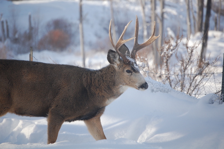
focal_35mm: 232
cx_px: 112
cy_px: 74
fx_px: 1445
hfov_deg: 8.9
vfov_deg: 5.9
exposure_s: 1/1250
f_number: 5.3
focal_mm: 155
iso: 400
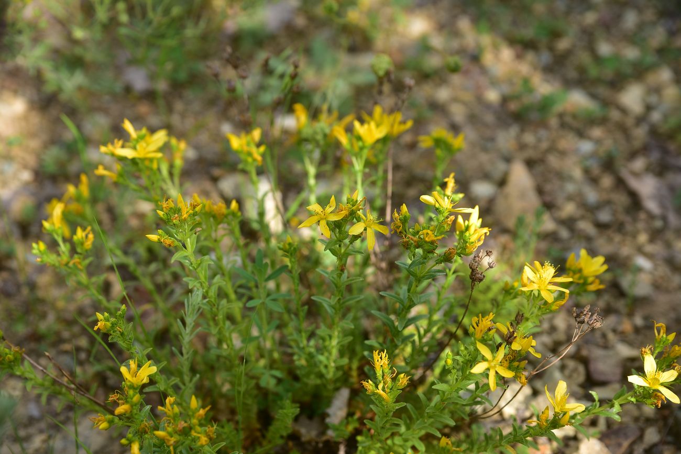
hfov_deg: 31.0
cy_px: 227
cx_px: 340
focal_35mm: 65
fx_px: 1230
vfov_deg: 20.9
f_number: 5.6
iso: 160
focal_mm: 65
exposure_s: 1/320
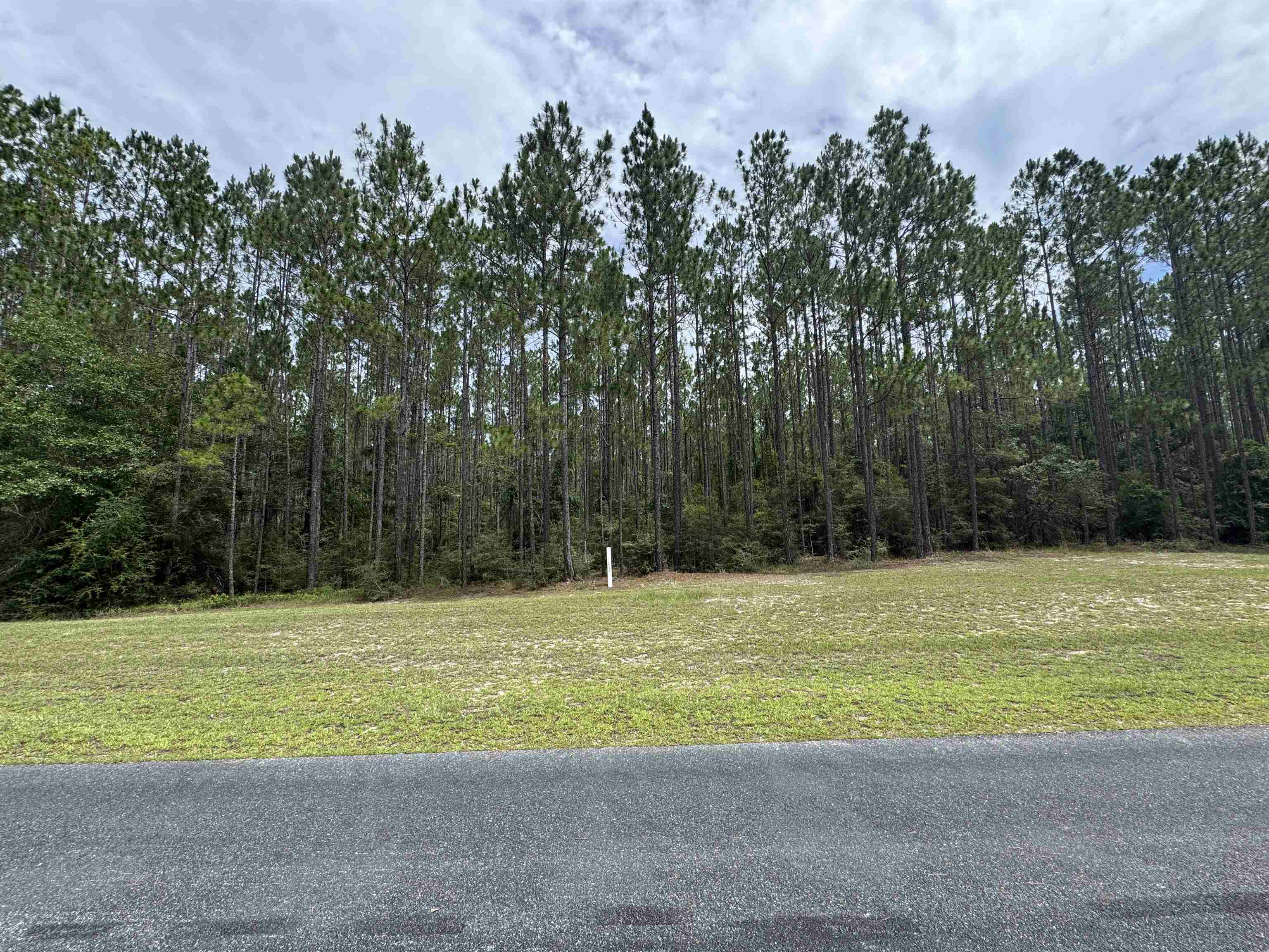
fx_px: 513
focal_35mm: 14
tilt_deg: +6.9
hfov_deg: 102.1
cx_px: 634
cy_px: 476
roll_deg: +2.2
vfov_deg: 85.7
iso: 40
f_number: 2.2
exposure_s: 1/796
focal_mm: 2.22
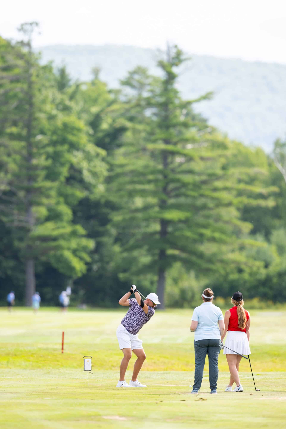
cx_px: 143
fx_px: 4766
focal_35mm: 400
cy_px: 214
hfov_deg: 3.4
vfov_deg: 5.2
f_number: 4
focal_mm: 400
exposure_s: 1/800
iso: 220
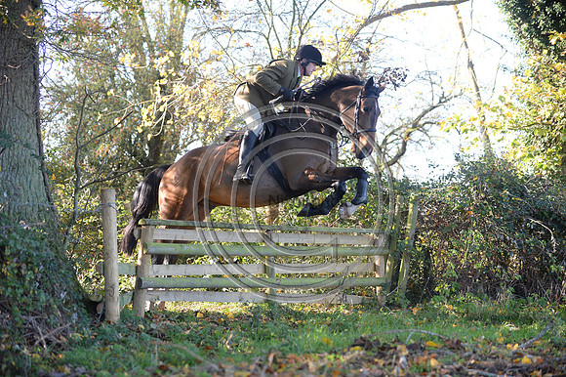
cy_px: 188
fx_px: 1100
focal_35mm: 70
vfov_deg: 19.4
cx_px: 283
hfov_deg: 28.9
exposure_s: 1/1000
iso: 1000
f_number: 2.8
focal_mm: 70
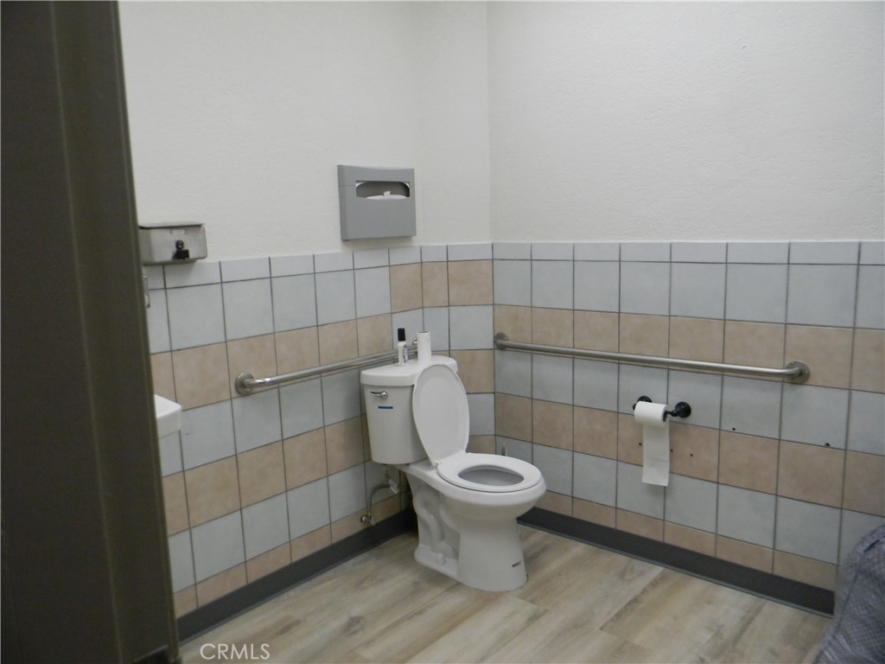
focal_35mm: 28
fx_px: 716
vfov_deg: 49.7
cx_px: 442
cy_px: 332
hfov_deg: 63.4
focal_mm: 5
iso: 318
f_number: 3.5
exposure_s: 1/30
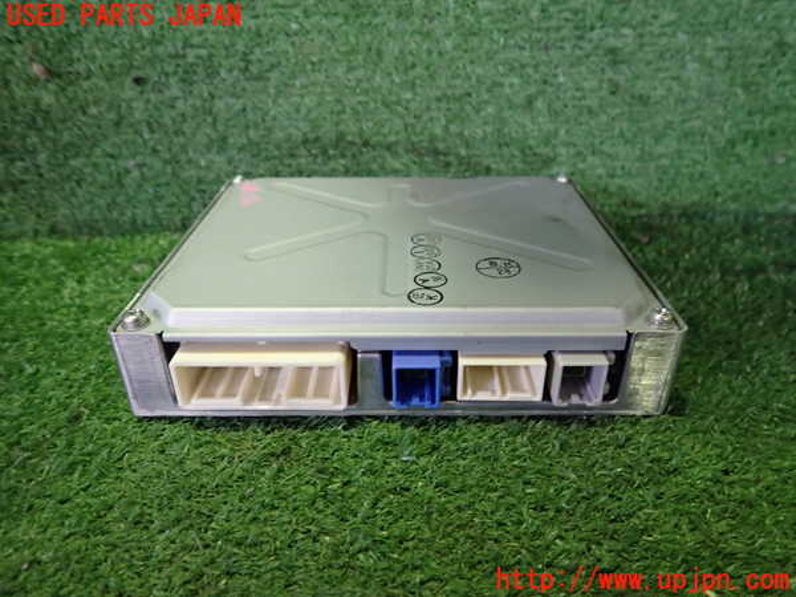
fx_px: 575
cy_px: 298
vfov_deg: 54.9
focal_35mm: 25
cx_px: 398
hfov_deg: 69.4
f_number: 2
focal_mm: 4.5
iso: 640
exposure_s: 1/30
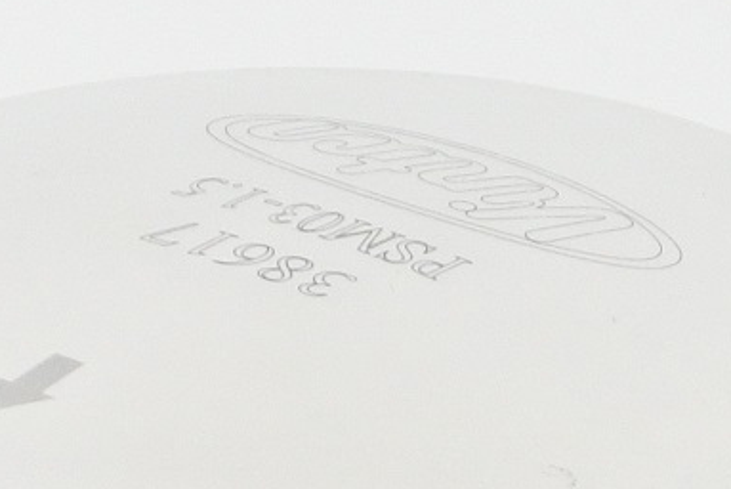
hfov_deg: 9.1
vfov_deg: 5.9
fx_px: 4572
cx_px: 217
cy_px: 1135
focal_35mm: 225
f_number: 4.2
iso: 640
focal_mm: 15
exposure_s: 1/125
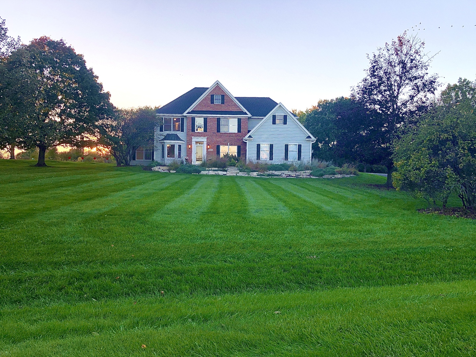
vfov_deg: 49.7
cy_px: 178
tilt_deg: +0.2
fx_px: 385
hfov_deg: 63.4
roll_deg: -0.5
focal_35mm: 28
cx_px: 238
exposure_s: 1/329
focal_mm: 4
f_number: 1.8
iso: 20
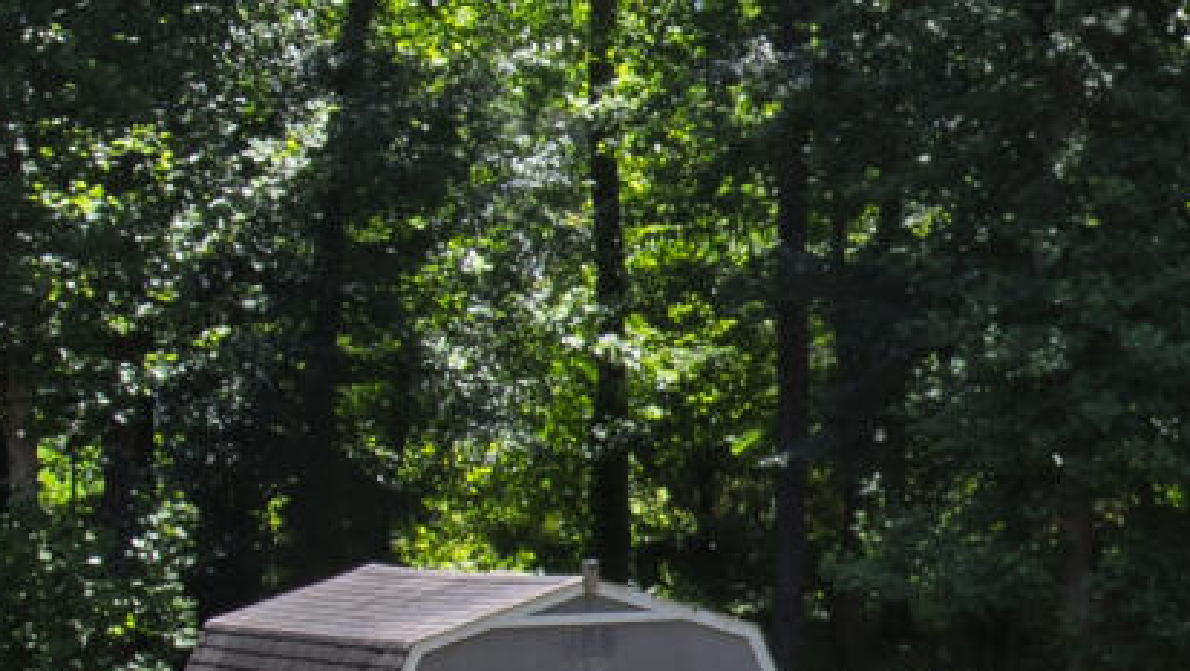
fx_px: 3600
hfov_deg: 17.3
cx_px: 1654
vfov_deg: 10.7
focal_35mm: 114
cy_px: 323
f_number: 8
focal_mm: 10
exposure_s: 1/100
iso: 100
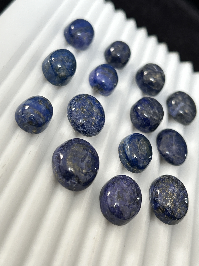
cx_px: 100
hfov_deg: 28.0
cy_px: 133
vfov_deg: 36.8
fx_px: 399
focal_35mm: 52
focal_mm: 5.7
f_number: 1.5
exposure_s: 1/65
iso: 125
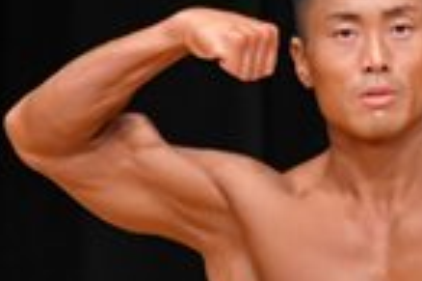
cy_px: 229
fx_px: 19624
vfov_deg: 0.8
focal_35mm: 1676
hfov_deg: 1.2
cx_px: 400
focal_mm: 210
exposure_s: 1/400
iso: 3200
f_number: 5.6
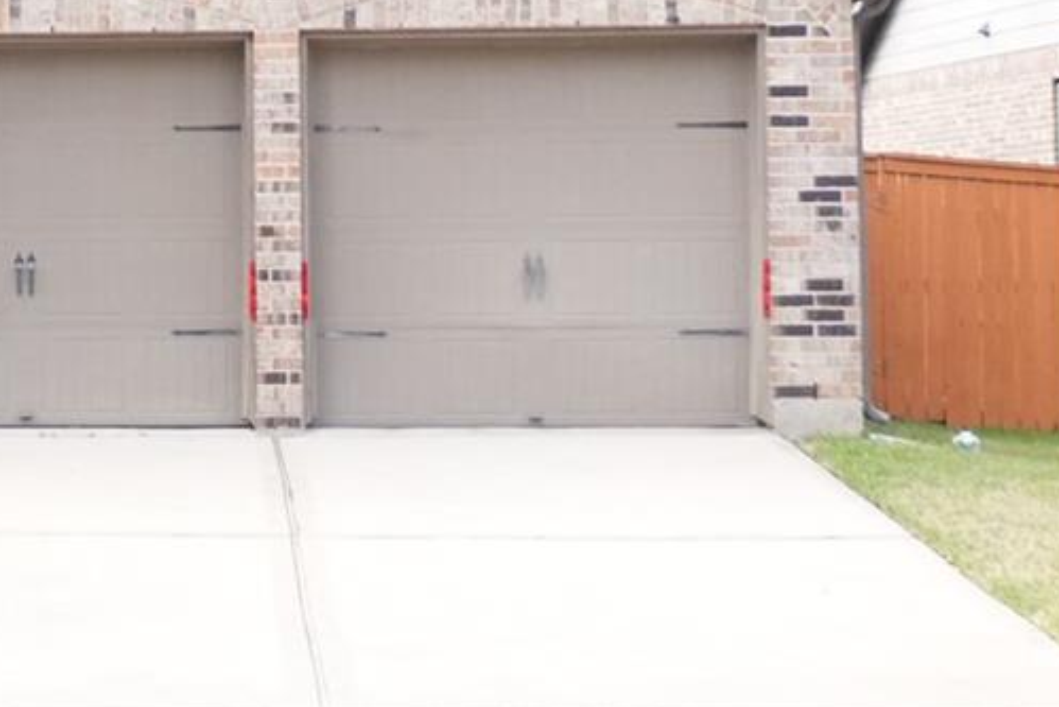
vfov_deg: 11.2
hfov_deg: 16.2
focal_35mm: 120
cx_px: -287
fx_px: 3532
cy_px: -194
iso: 1600
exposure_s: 1/4000
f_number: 2.8
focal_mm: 19.5
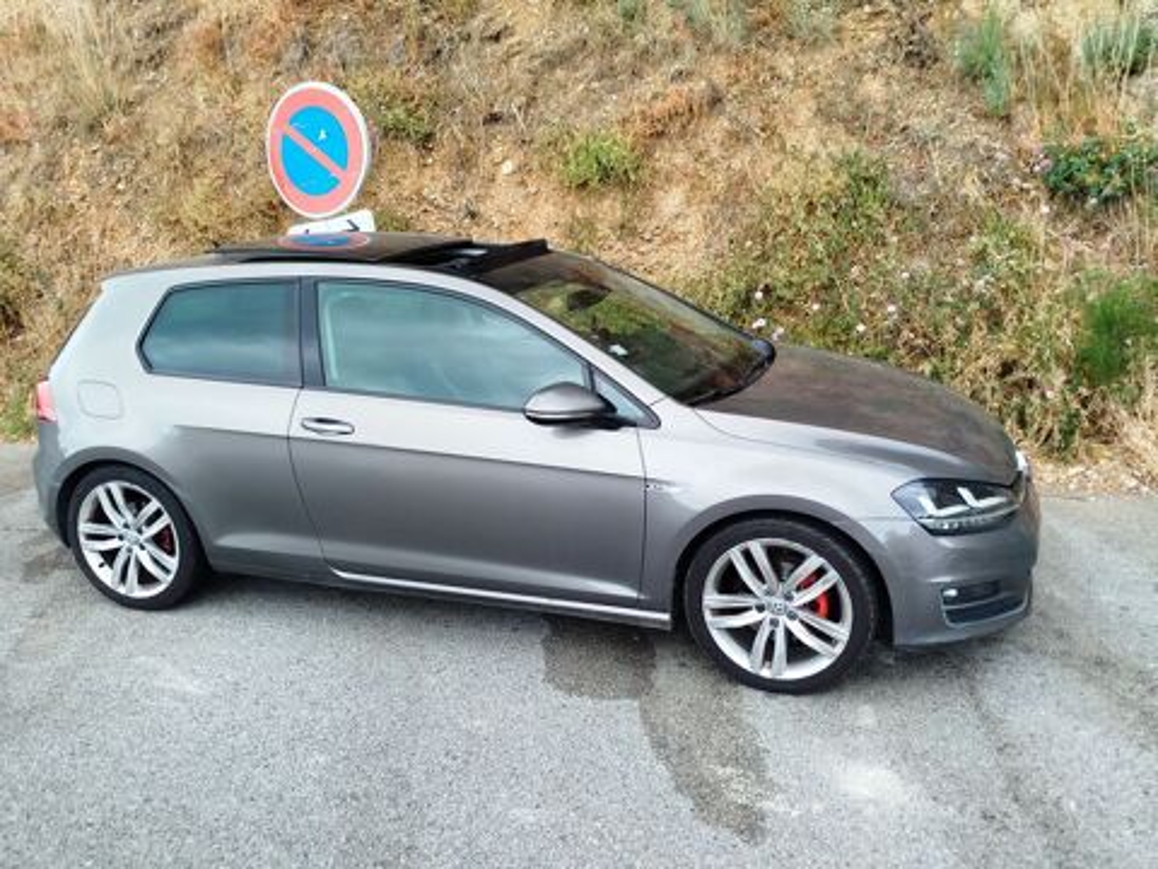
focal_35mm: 31
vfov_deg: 45.4
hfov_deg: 58.4
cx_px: 579
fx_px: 1037
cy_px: 434
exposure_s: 1/175
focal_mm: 5.31
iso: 50
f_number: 1.7
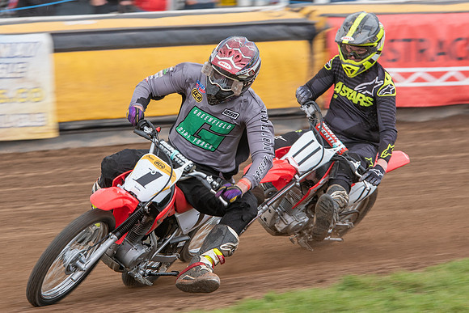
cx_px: 201
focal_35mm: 392
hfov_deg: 5.3
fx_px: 5105
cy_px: 136
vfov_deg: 3.5
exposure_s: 1/200
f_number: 8
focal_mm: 200
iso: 400
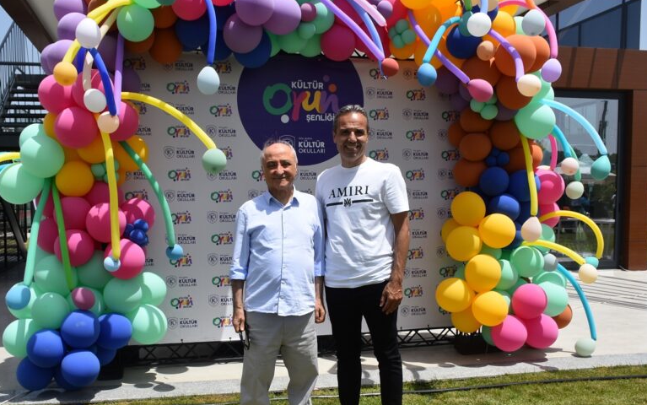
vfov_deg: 34.4
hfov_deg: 52.7
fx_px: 653
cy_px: 242
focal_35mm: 37
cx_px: 294
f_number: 8
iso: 160
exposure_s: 1/500
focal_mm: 20
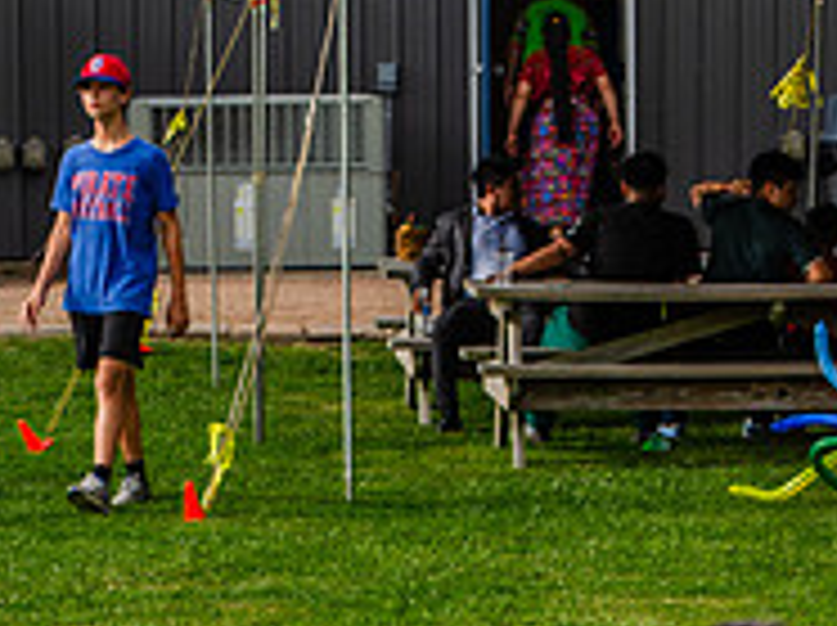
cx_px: 234
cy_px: 860
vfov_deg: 7.6
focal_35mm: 192
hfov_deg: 10.3
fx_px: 4636
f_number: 8
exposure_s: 1/250
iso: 180
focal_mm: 55
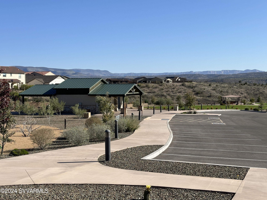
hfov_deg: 39.7
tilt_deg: -2.3
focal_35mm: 48
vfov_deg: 30.3
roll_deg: +0.5
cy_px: 100
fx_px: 370
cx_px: 134
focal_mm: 6.86
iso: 64
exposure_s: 1/4566
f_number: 1.78
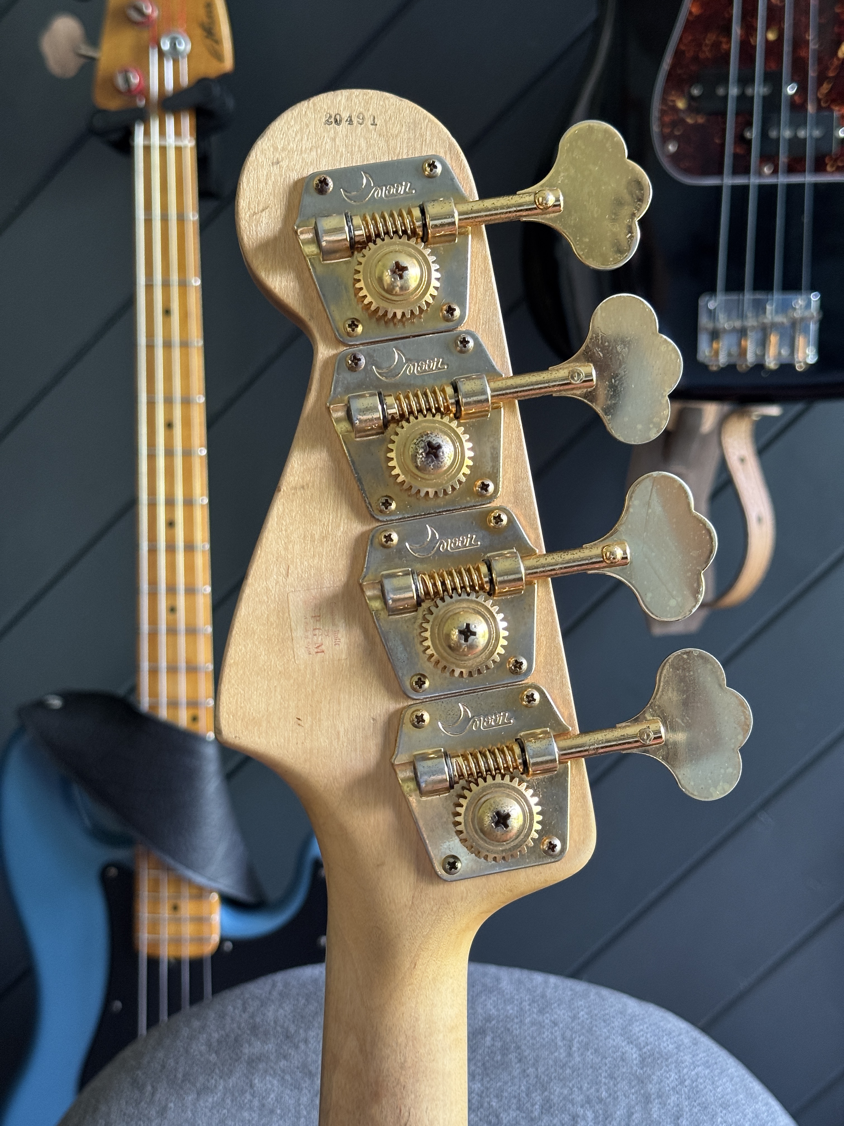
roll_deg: +0.6
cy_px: 563
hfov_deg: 30.3
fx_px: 1560
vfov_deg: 39.7
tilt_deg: -8.7
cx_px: 422
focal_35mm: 48
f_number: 1.78
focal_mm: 6.76
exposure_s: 1/60
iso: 200
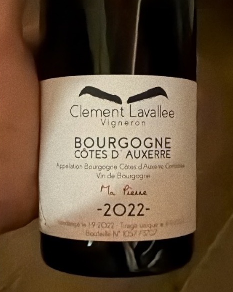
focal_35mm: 30
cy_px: 151
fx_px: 259
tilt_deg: -67.7
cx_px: 116
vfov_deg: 58.8
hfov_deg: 48.5
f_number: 2.2
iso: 2500
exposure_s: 1/50
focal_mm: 2.22
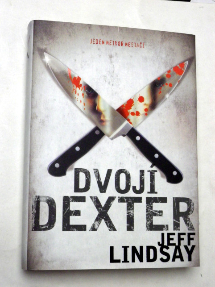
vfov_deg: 32.7
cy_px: 144
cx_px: 108
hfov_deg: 24.8
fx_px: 489
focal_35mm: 59
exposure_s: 1/60
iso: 320
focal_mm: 10.4
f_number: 4.5
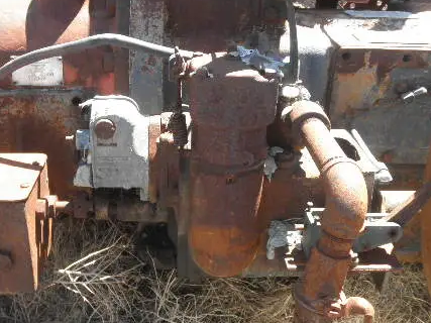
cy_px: 138
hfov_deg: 44.3
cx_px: 153
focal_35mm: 42
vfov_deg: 34.3
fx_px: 523
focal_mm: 5
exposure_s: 1/160
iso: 64
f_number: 3
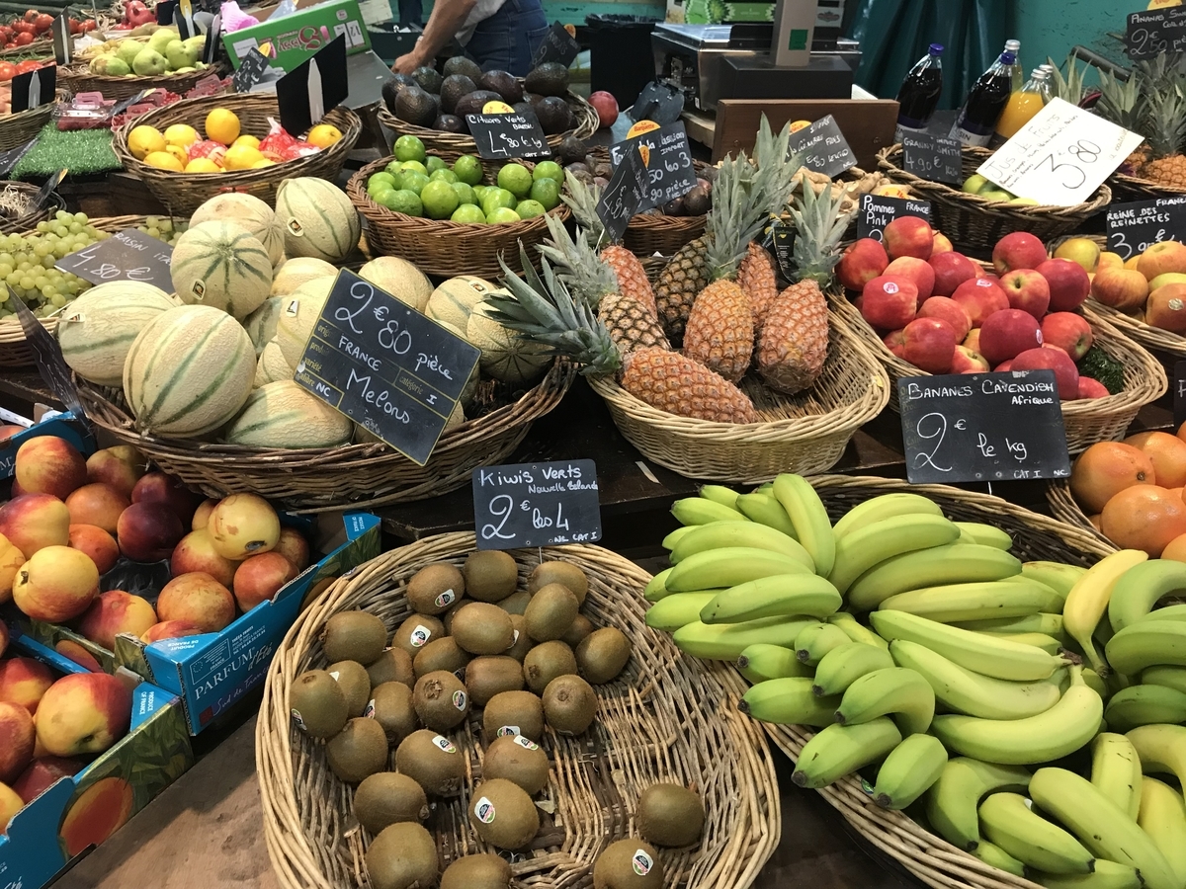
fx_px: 959
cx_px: 593
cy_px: 444
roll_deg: -3.1
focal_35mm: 28
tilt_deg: -27.7
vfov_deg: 49.7
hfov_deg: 63.4
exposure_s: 1/25
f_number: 1.8
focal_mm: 3.99
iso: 40
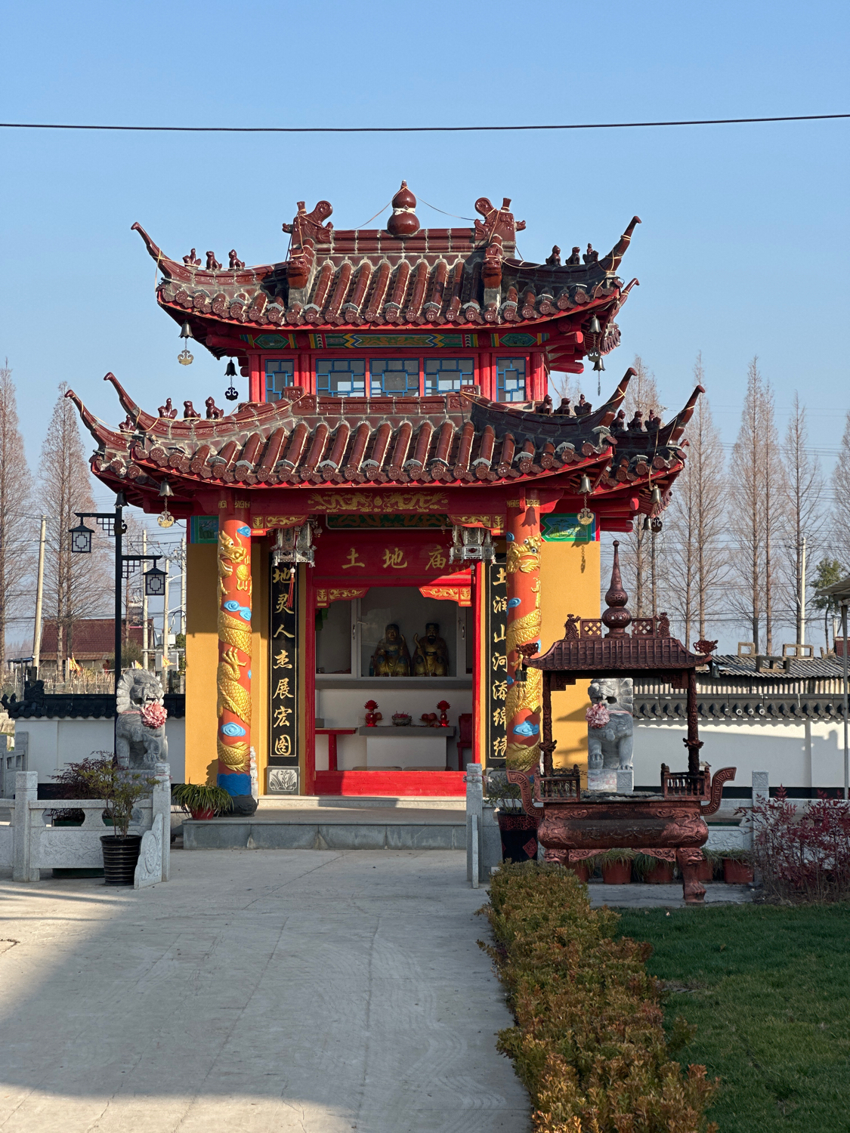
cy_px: 566
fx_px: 2521
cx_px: 425
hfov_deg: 19.1
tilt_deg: +2.7
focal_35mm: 77
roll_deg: +0.5
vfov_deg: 25.3
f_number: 2.8
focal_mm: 9
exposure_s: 1/459
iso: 32
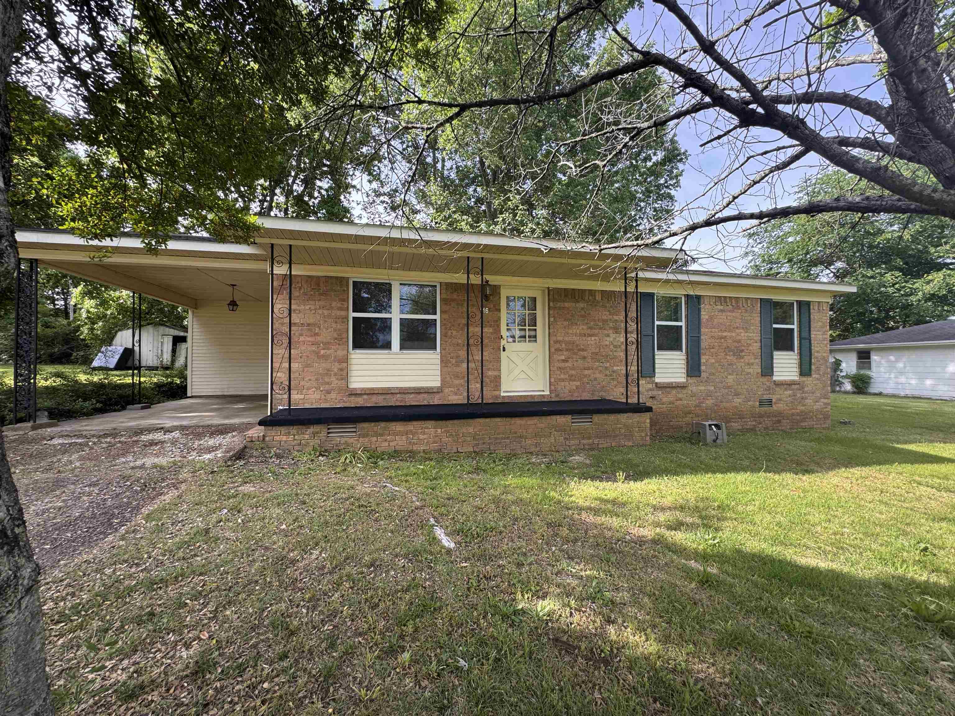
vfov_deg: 85.7
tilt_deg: +0.7
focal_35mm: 14
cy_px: 358
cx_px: 478
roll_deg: +0.3
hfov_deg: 102.1
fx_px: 386
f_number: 2.2
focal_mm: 2.22
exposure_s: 1/244
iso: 40
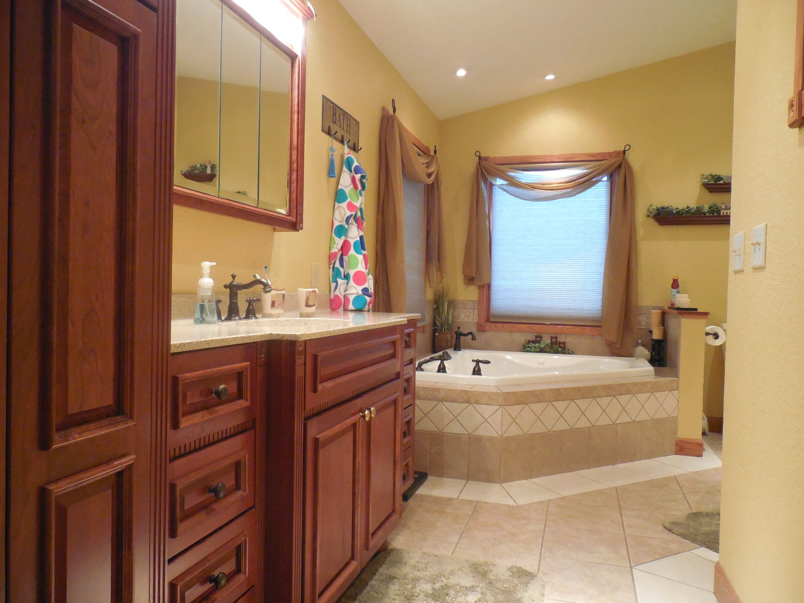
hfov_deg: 69.4
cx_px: 402
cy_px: 302
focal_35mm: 25
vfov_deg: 54.9
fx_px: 581
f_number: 3.3
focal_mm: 4.5
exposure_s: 1/30
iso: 800
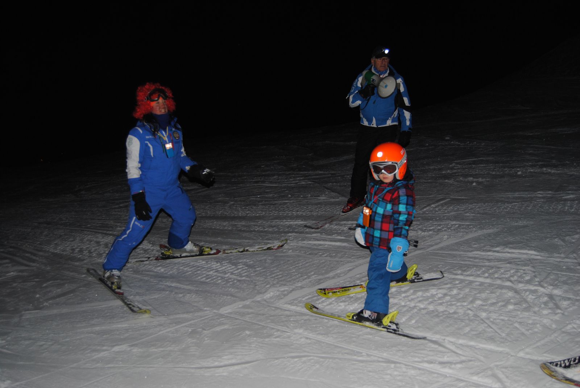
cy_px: 194
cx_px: 290
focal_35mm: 36
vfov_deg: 37.0
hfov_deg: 53.1
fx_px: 581
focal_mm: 24
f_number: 3.8
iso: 200
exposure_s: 1/60
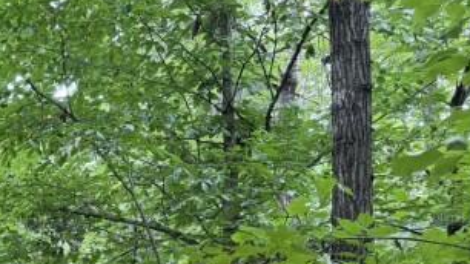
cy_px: 437
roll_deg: -0.3
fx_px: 959
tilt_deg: -2.8
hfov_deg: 24.0
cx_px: -147
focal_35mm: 77
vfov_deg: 14.3
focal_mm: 6.76
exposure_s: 1/87
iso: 200
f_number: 1.78
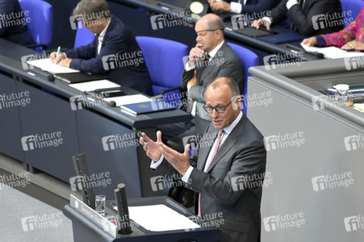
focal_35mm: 220
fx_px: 2223
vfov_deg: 6.2
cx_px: 182
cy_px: 121
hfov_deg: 9.4
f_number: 5.6
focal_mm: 220
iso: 8000
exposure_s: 1/400
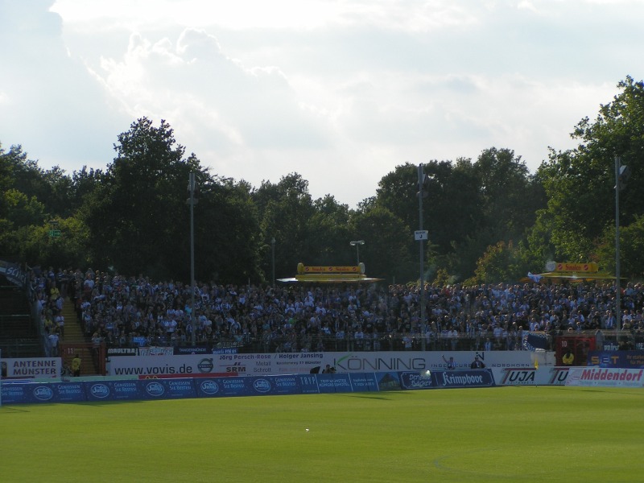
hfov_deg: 14.5
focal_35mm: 136
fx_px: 2530
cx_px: 322
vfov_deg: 10.9
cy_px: 242
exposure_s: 1/1000
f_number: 3.5
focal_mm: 20.9
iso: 50
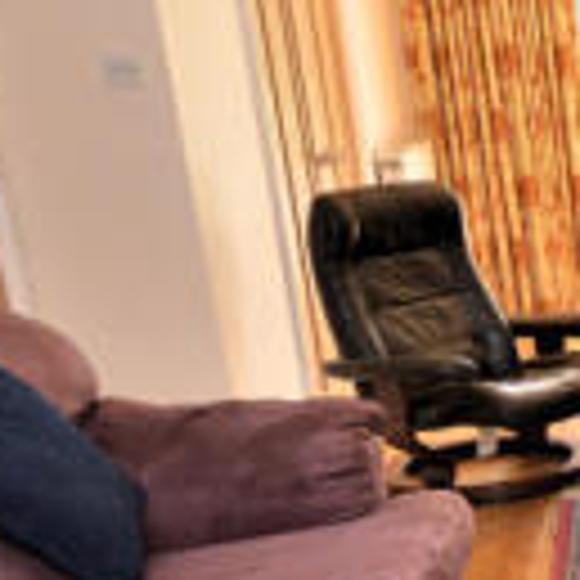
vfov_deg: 26.2
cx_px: 1156
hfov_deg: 18.1
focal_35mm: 65
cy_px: 436
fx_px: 1232
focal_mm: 10
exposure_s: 1/60
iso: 640
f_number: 4
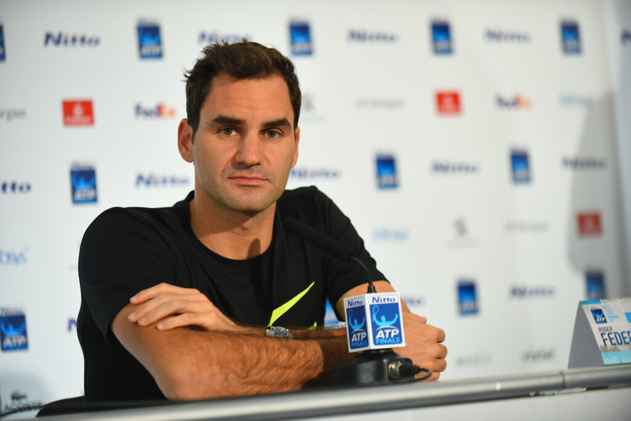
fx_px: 2367
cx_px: 316
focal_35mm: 135
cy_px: 210
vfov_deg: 10.2
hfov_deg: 15.2
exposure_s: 1/320
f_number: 2.8
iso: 1000
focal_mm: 135
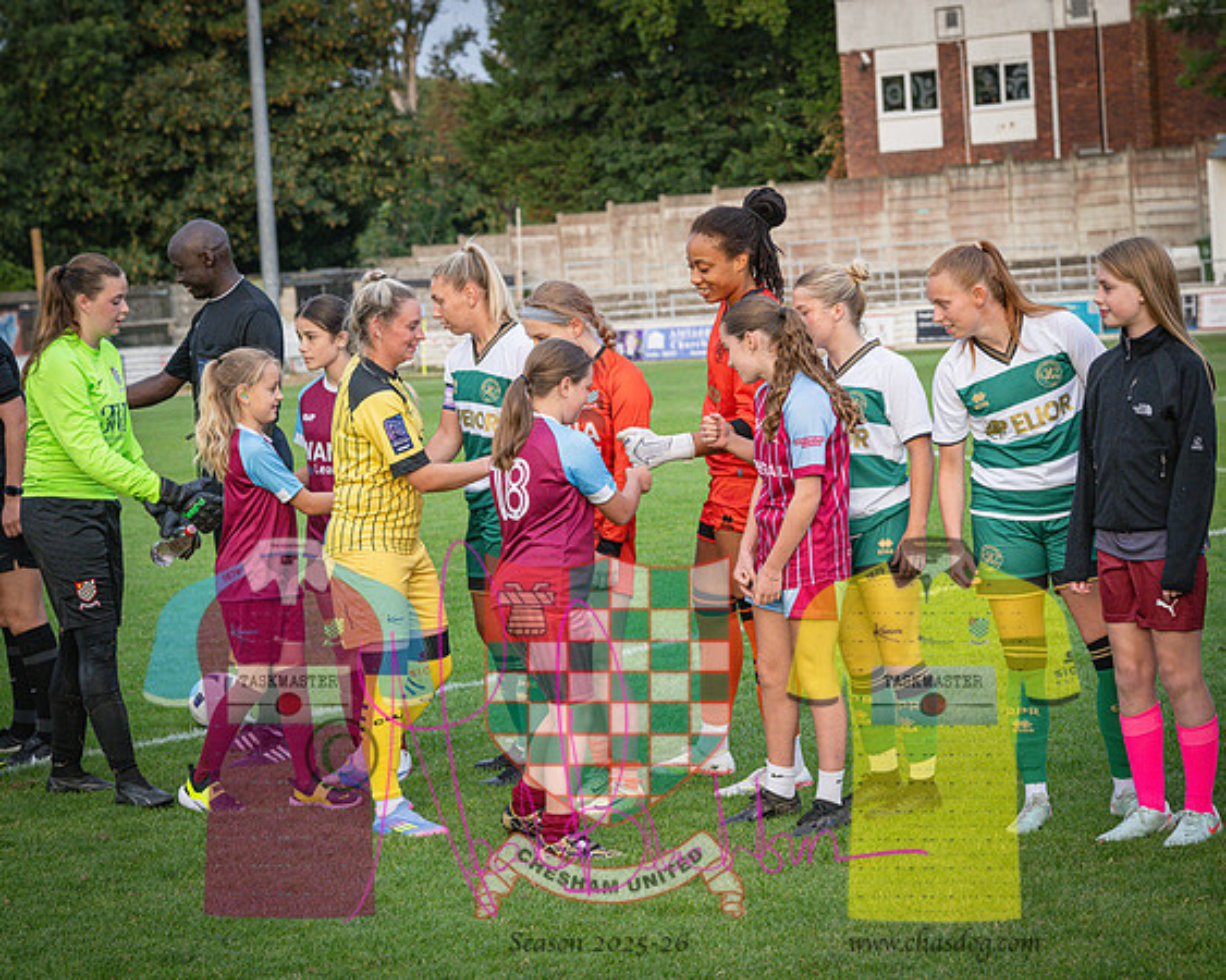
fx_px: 3504
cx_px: 644
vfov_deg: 15.9
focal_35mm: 97
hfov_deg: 19.8
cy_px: 467
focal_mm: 82
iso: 2000
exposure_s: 1/500
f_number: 5
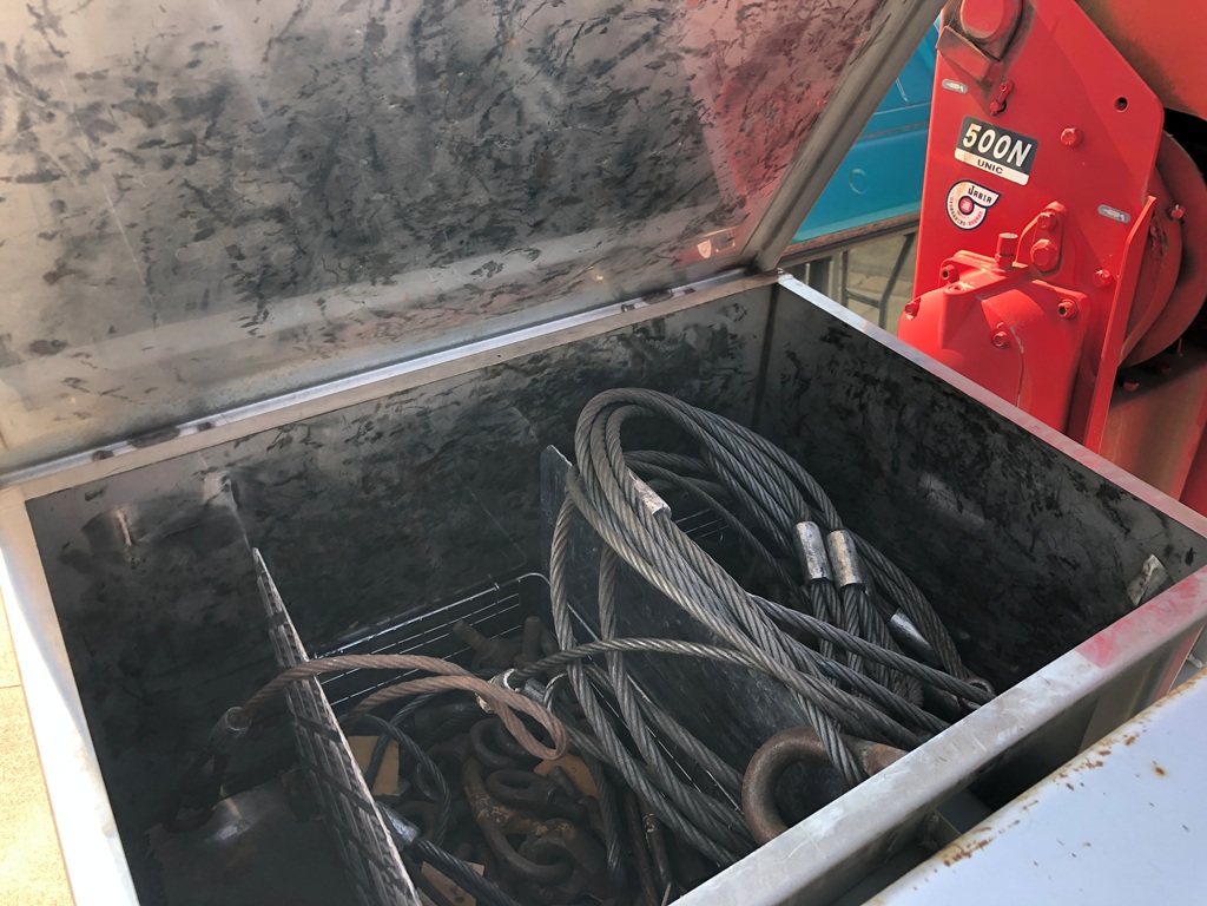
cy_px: 453
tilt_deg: -36.7
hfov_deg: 63.4
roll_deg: -2.9
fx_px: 976
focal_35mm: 28
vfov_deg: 49.7
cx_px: 604
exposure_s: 1/132
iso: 20
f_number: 1.8
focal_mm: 4
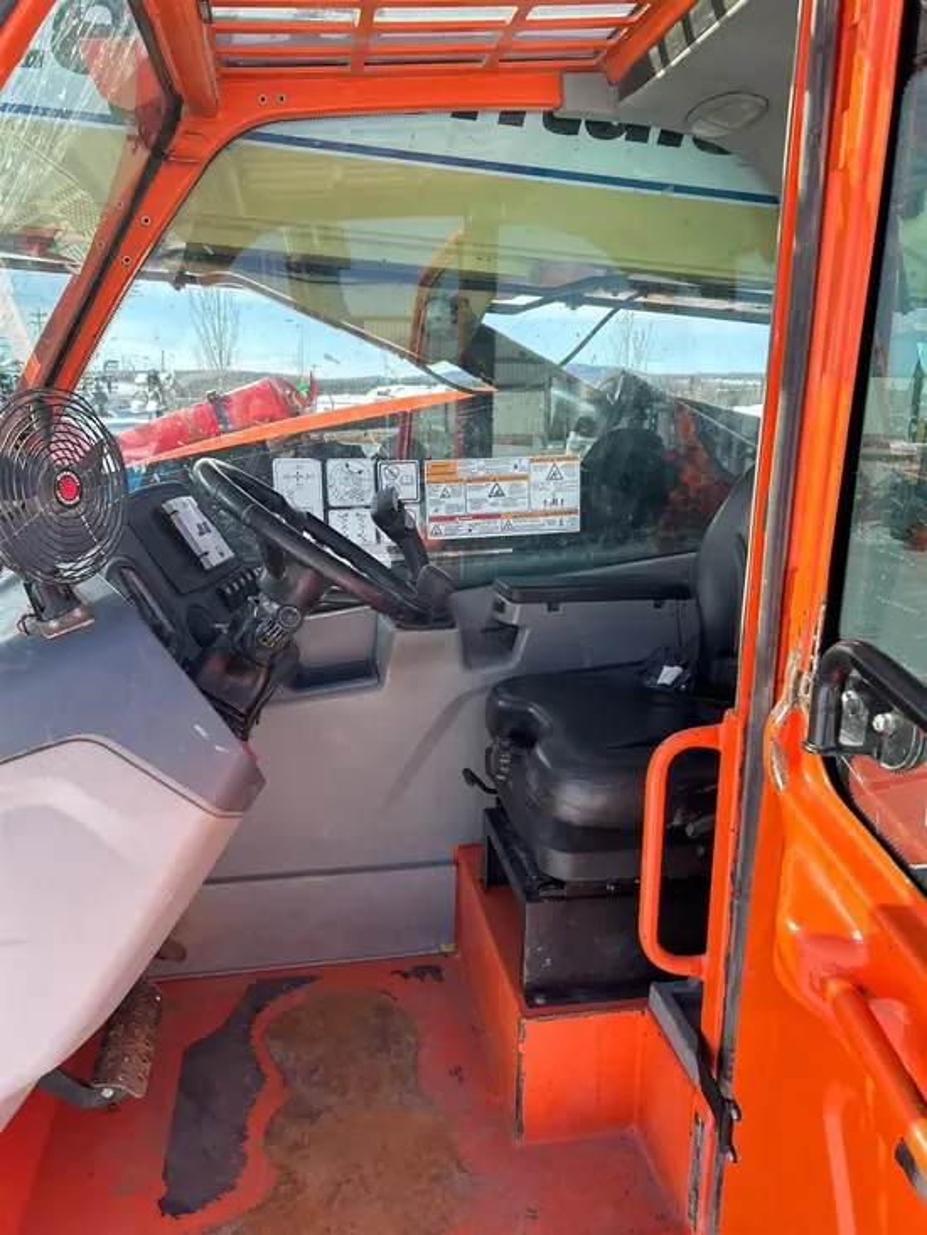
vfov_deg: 67.3
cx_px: 464
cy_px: 618
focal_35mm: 26
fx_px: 928
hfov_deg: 53.1
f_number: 1.5
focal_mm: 5.7
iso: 50
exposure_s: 1/902
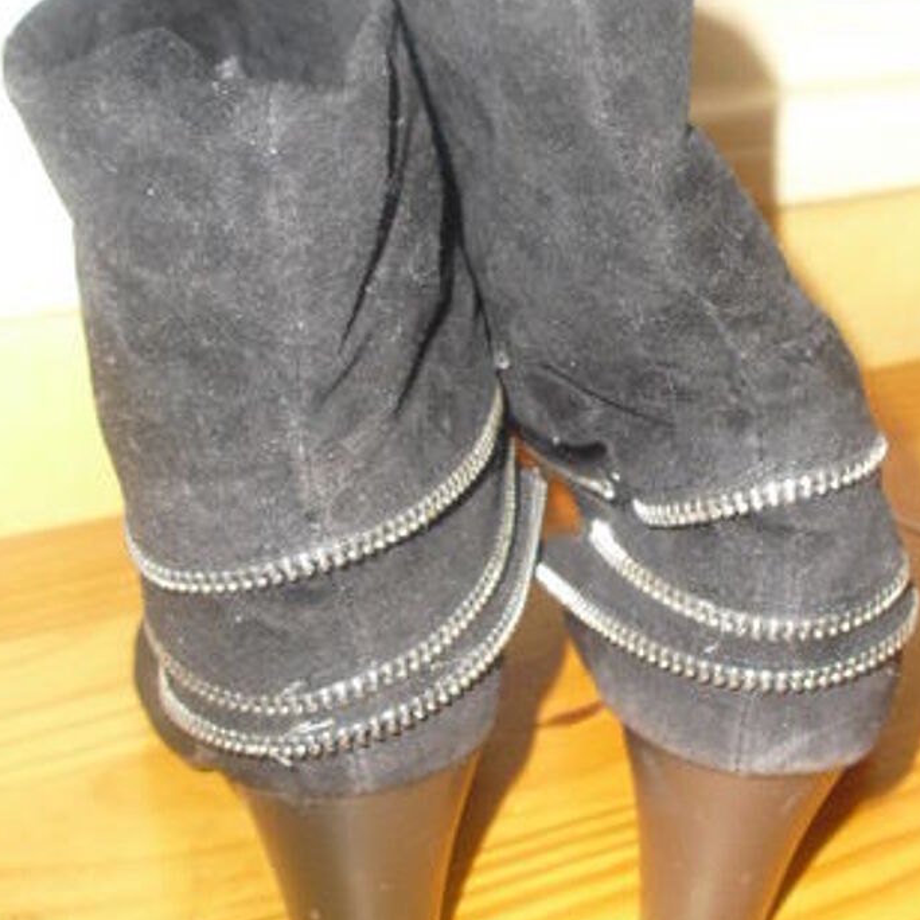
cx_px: 574
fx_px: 1864
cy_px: 497
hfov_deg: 27.6
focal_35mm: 62
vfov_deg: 27.7
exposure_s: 1/60
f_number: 3.1
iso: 100
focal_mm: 6.3
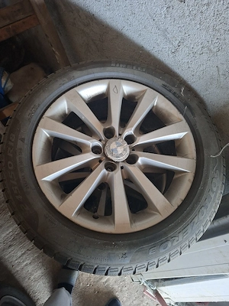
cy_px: 153
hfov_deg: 58.9
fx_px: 203
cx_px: 114
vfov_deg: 73.9
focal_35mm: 23
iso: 500
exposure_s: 1/25
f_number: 1.8
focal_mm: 5.54
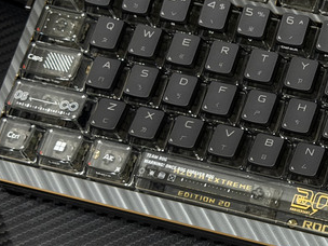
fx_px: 1165
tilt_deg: -64.4
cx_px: 361
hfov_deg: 15.6
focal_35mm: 123
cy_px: 151
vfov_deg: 12.0
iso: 250
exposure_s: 1/60
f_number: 1.78
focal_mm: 6.76
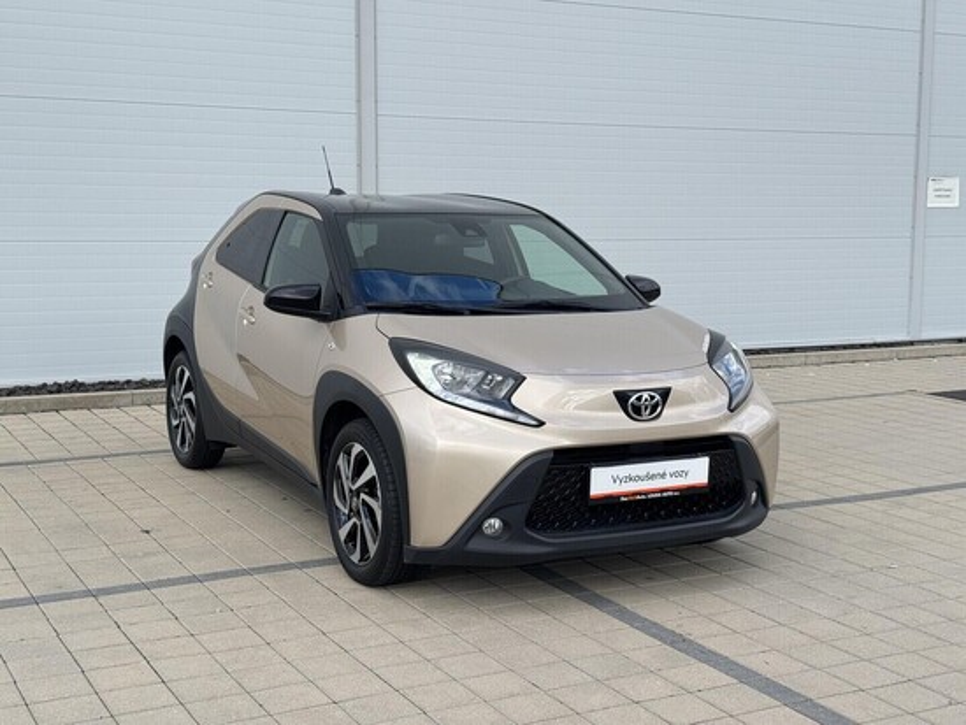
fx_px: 1340
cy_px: 362
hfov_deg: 39.6
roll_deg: +0.3
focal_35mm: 48
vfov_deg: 30.3
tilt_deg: -5.5
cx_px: 483
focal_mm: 6.76
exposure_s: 1/1637
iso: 64
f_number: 1.78
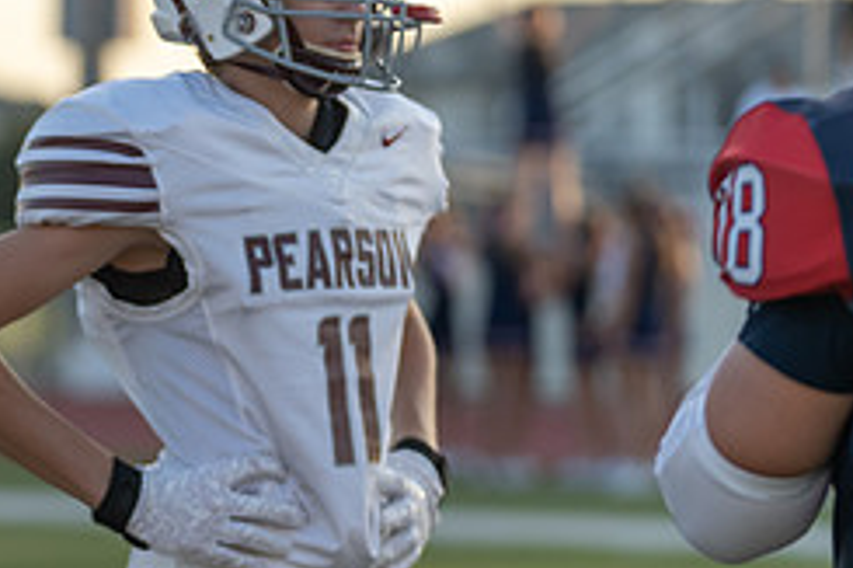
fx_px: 6393
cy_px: 267
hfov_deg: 7.6
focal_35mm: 270
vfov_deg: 5.1
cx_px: -31
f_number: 2.8
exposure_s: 1/640
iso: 100
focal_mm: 114
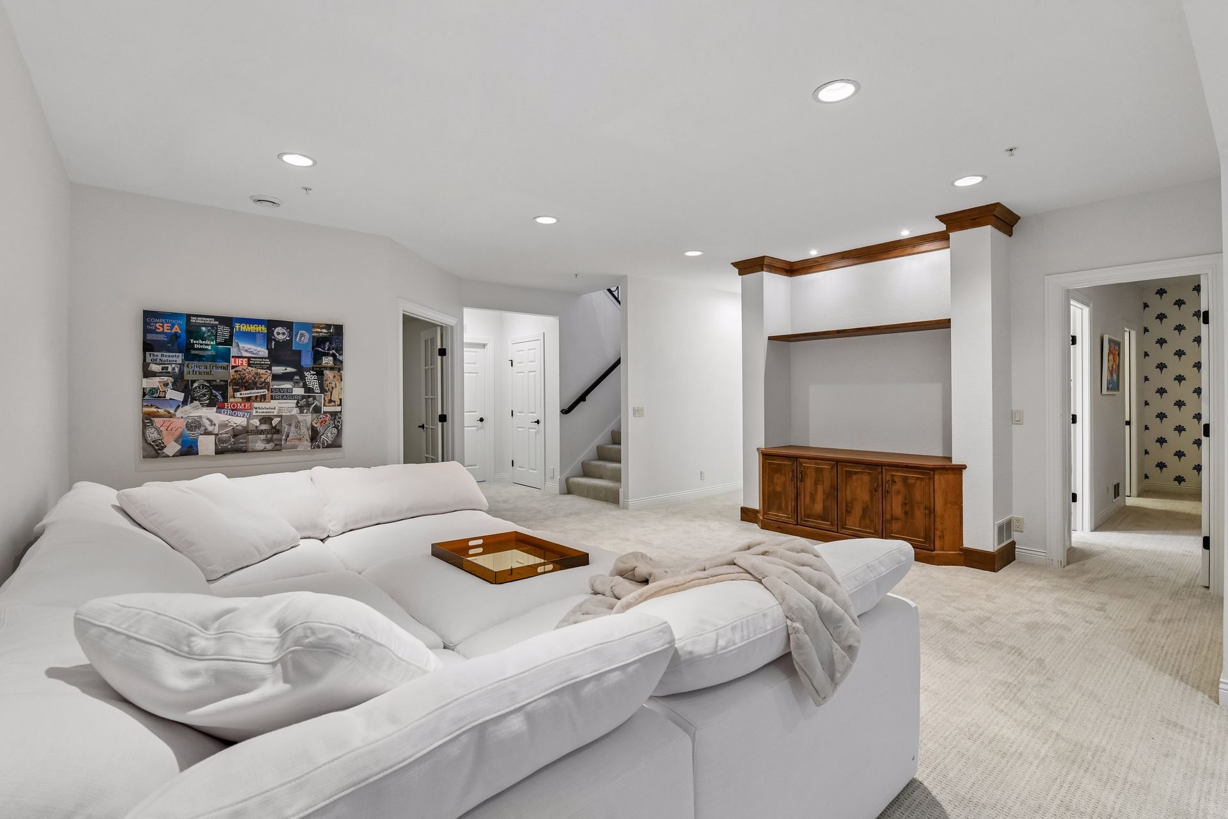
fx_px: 546
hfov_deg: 96.7
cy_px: 410
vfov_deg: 73.7
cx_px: 614
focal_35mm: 16
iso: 1250
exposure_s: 1/30
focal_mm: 16
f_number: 10
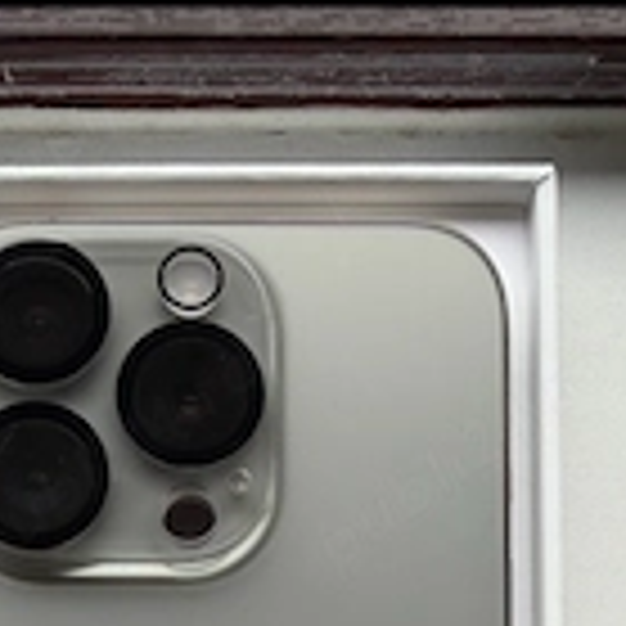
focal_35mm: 61
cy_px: 865
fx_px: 1248
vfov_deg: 23.9
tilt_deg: -88.1
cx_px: 203
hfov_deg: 28.0
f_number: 2.2
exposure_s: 1/191
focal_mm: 2.22
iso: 40
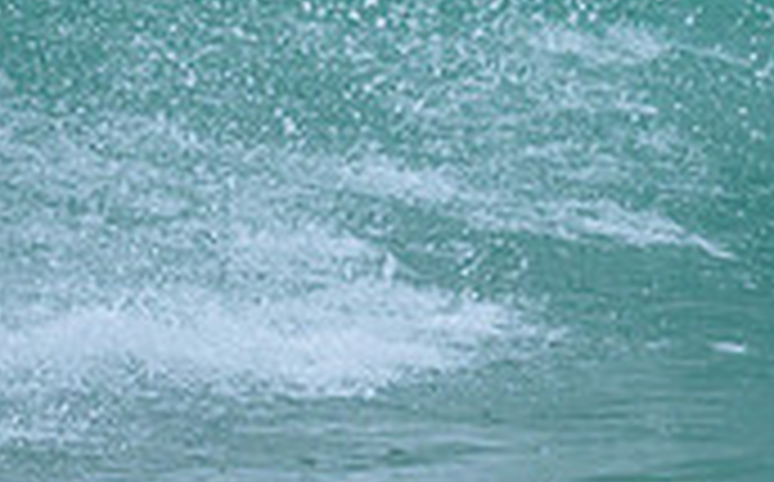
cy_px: -189
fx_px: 67202
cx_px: 150
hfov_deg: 0.7
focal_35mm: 3190
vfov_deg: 0.4
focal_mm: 800
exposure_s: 1/2000
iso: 900
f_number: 6.3
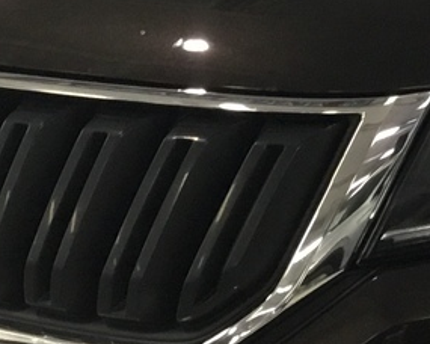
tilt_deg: -17.3
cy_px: 11
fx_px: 1947
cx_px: 502
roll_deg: +0.6
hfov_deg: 12.3
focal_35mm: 153
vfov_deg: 10.0
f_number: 2.4
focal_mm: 3.3
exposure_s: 1/33
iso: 160
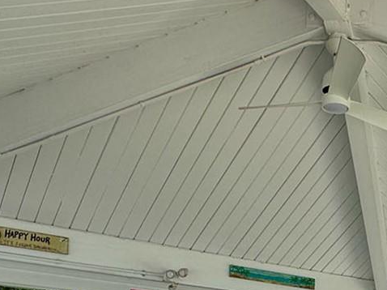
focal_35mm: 60
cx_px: 367
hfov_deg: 30.4
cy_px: 391
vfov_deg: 21.7
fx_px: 670
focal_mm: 2.22
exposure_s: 1/750
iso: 50
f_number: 2.2
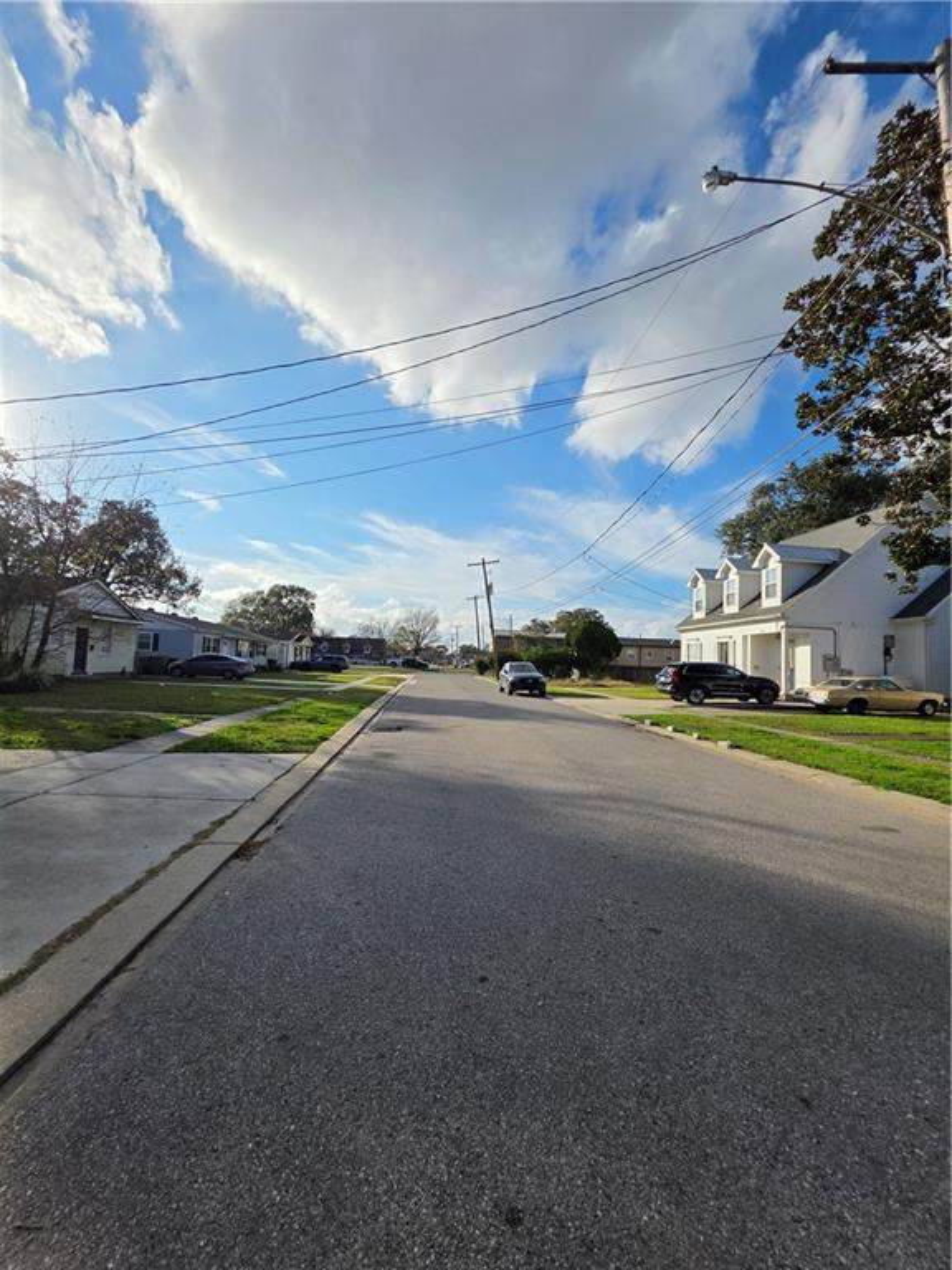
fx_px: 477
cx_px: 476
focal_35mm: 13
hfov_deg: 89.9
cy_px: 635
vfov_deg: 106.2
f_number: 1.9
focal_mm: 2.2
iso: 40
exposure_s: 1/2929
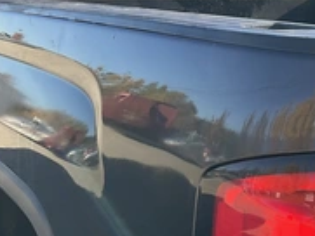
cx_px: 338
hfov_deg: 27.9
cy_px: 99
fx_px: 583
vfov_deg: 22.9
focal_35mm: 64
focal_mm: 3
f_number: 1.8
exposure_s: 1/422
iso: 25
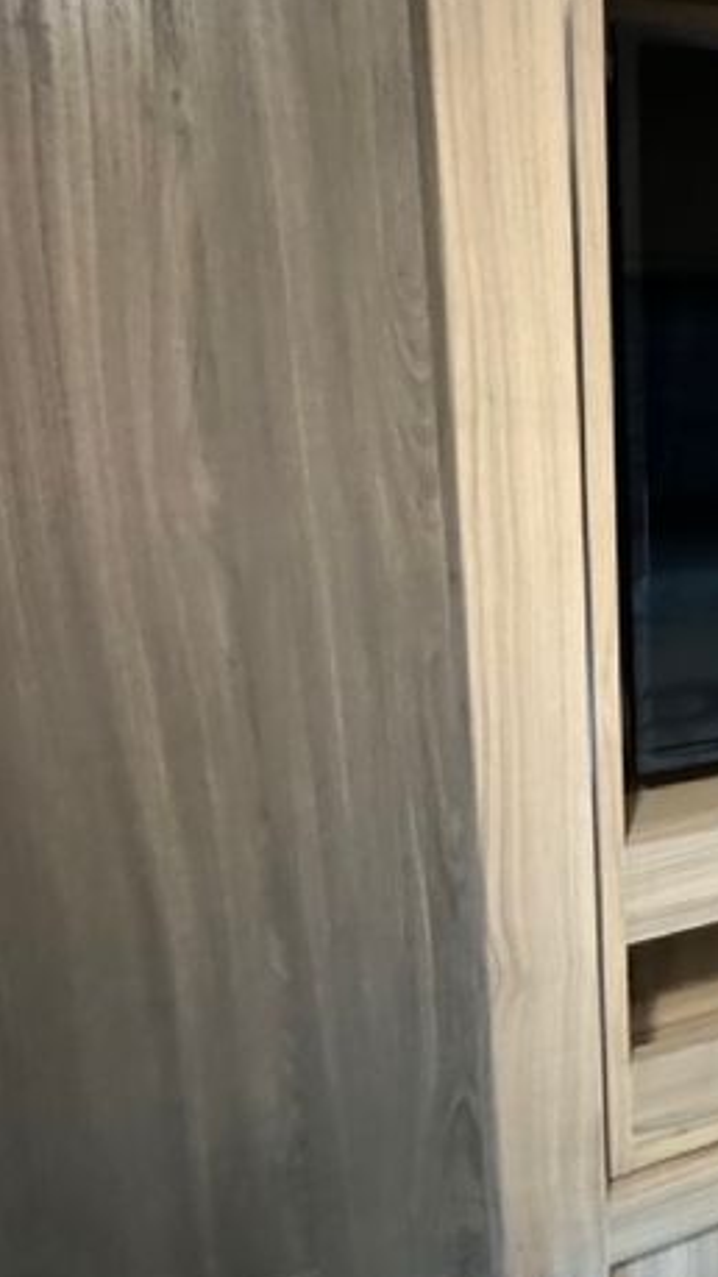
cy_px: 562
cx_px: 888
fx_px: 1151
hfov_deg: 29.2
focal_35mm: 34
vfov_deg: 57.9
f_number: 2.2
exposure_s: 1/41
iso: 1250
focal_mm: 2.22
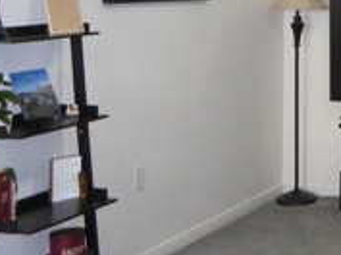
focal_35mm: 87
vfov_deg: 16.3
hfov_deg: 20.7
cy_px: -48
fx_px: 855
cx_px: 437
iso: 500
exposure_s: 1/60
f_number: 3.3
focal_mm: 4.3
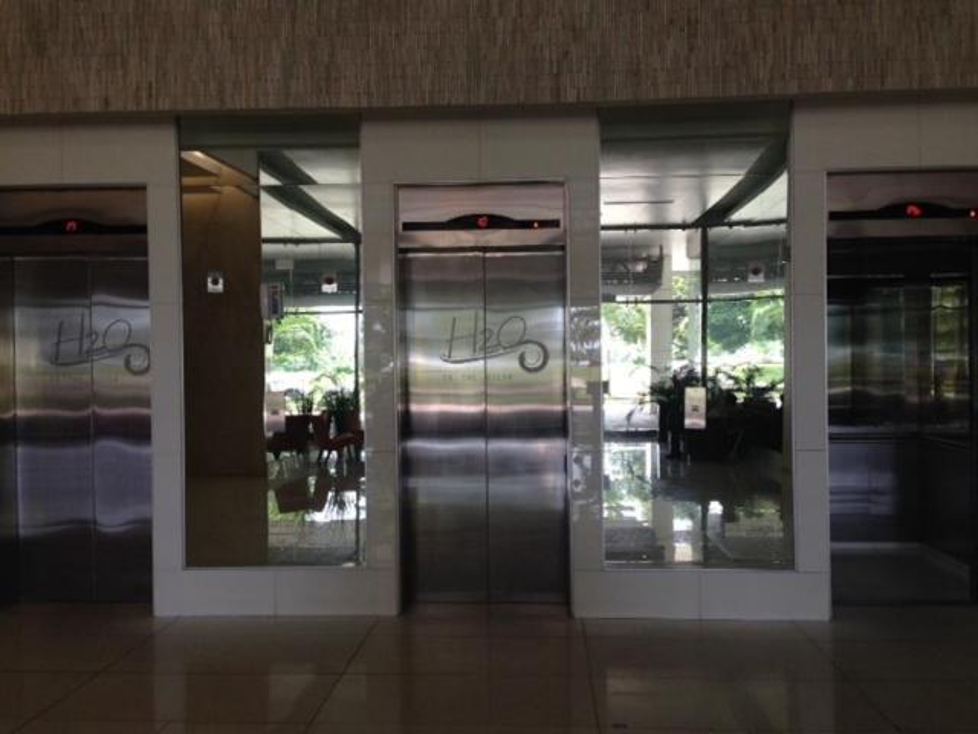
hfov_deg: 55.4
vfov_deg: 42.9
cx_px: 489
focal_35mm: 33
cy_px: 367
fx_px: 932
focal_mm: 4.12
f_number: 2.4
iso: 80
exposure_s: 1/120
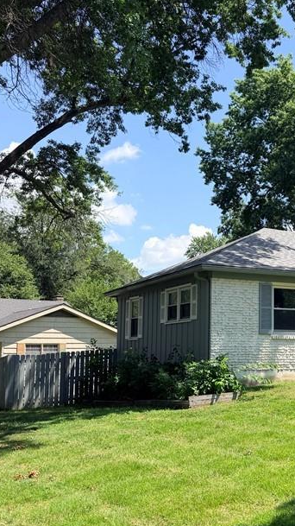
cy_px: 275
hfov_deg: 26.1
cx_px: 270
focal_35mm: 44
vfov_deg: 46.4
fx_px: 613
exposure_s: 1/3425
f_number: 1.78
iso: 80
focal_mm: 6.76
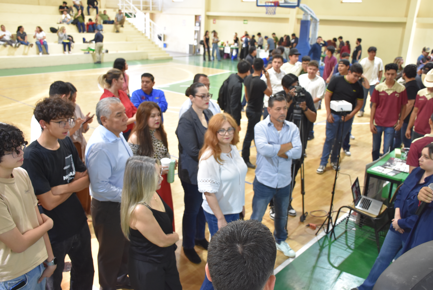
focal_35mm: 34
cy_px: 145
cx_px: 216
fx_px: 415
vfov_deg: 38.4
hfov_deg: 55.1
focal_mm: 23
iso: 1100
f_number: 4
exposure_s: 1/60
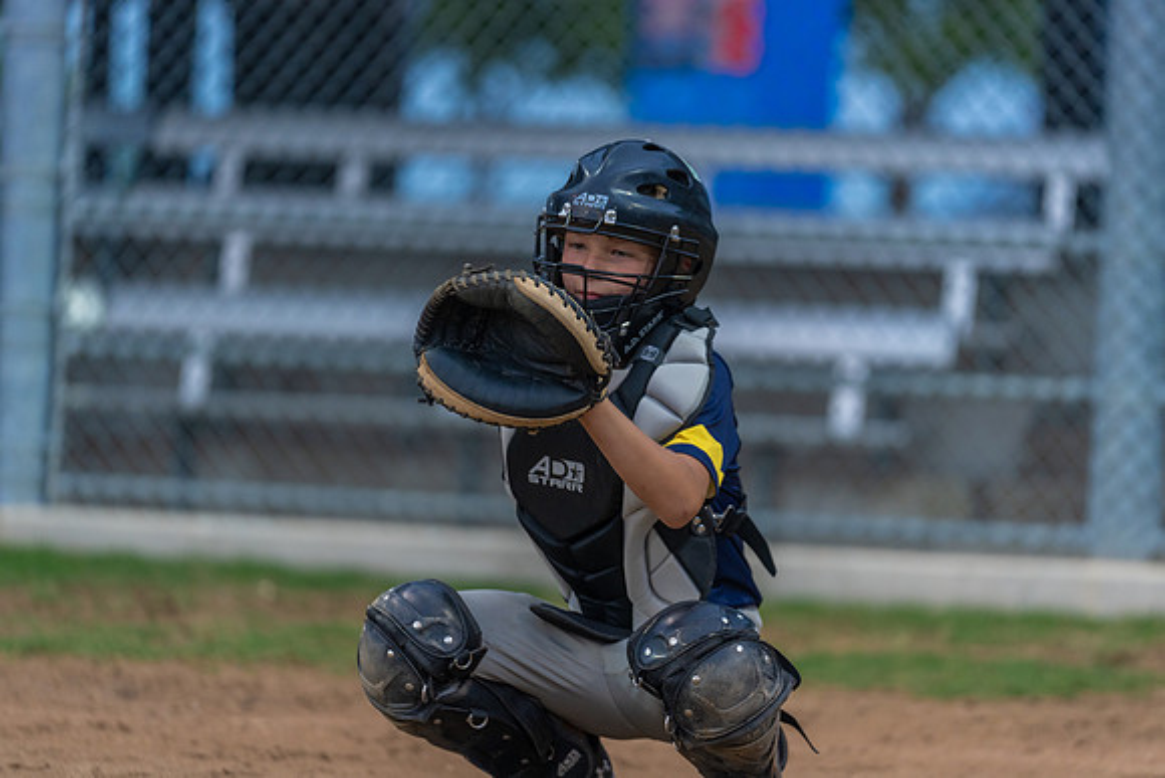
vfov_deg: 7.3
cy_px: 389
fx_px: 6053
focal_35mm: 187
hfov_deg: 11.0
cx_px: 582
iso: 1250
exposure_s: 1/1000
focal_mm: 187
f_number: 2.8
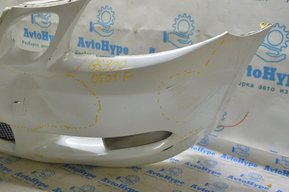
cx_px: 144
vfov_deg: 28.9
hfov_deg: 42.4
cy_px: 96
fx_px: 373
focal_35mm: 46
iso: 400
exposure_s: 1/20
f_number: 5.6
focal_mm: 31
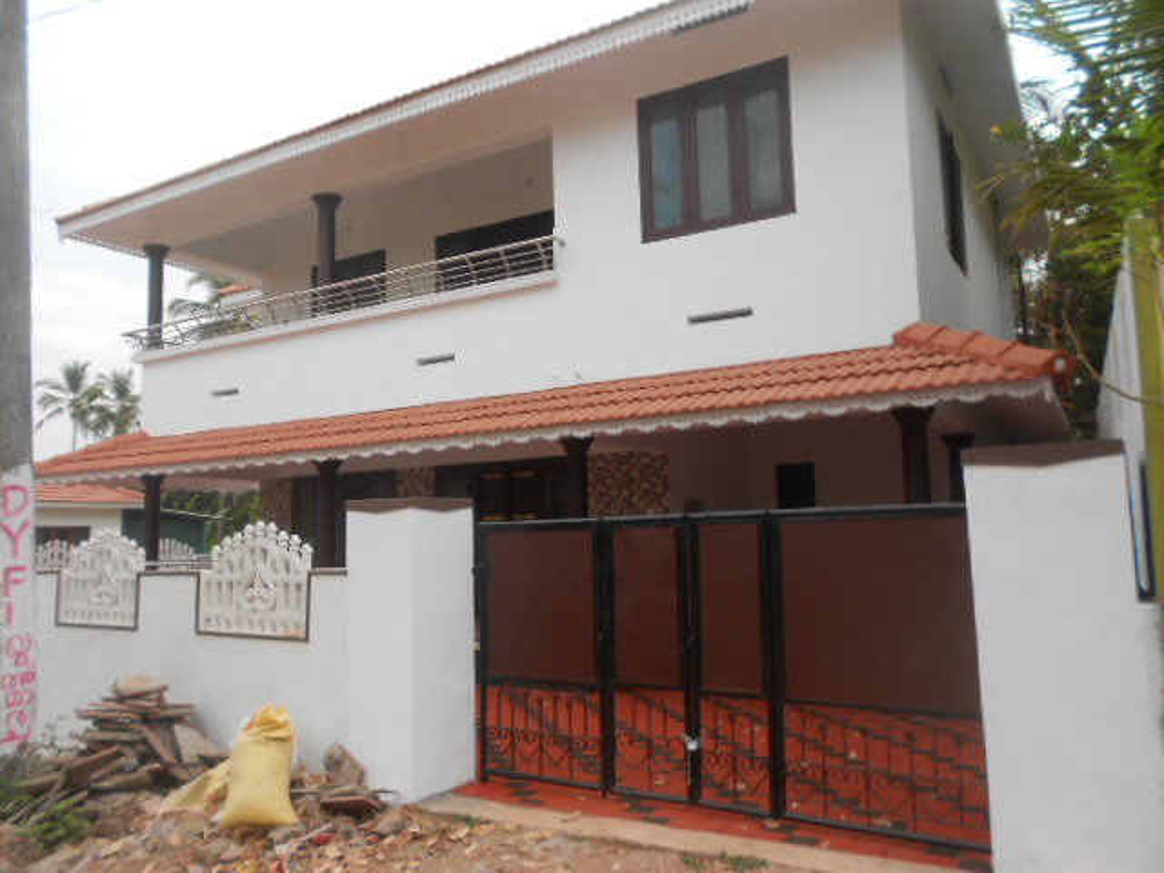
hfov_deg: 67.3
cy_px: 436
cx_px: 582
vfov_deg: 53.1
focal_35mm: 26
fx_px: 874
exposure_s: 1/320
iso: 80
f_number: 3.2
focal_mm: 4.6
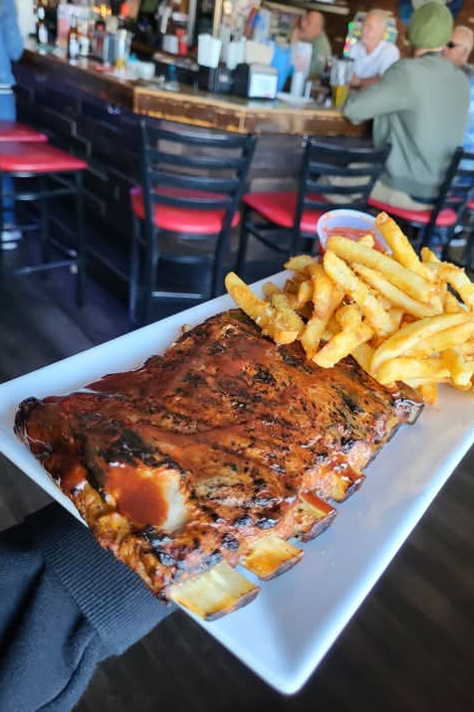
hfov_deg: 46.4
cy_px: 354
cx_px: 249
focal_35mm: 28
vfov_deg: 65.5
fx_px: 553
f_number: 1.8
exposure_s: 1/120
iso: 250
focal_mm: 5.4
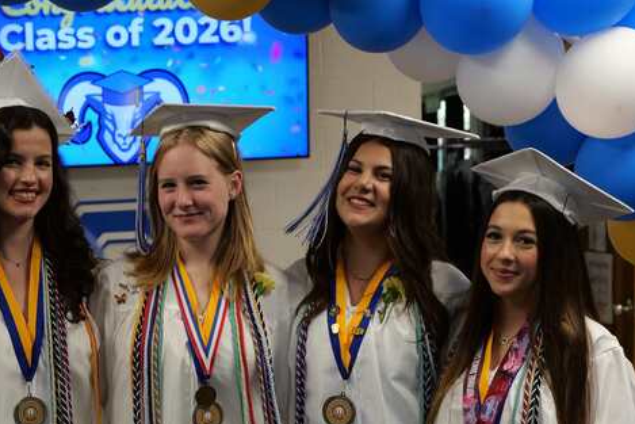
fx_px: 1464
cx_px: 102
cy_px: 418
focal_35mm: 83
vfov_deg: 16.2
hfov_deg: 24.0
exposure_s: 1/60
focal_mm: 38
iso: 640
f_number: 4
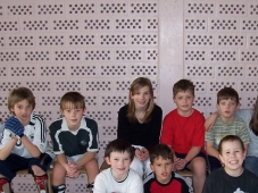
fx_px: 447
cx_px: 175
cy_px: 141
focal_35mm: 60
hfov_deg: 31.9
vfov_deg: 24.2
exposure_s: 1/60
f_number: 2.7
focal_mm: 5.6
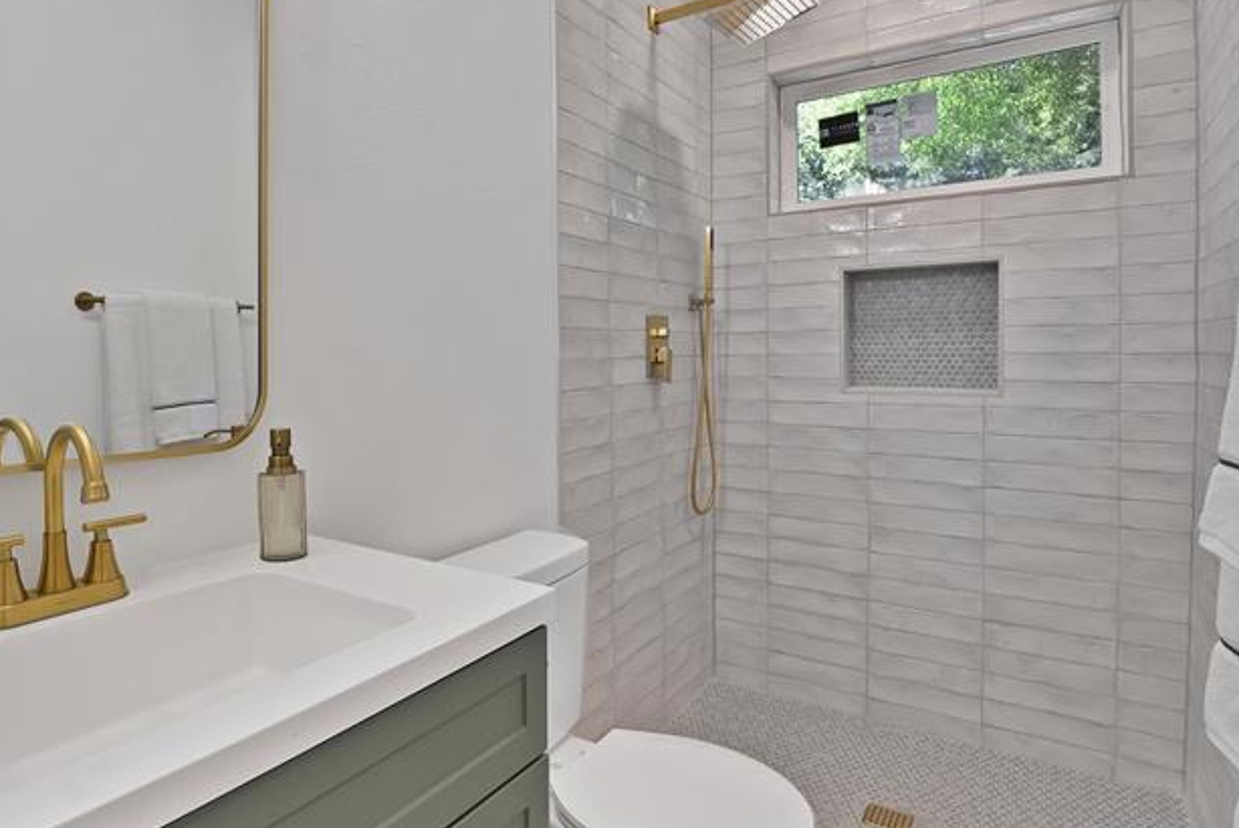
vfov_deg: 61.6
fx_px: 689
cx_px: 511
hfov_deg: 83.2
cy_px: 340
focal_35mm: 20
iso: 640
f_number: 9
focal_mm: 12
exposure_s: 1/8
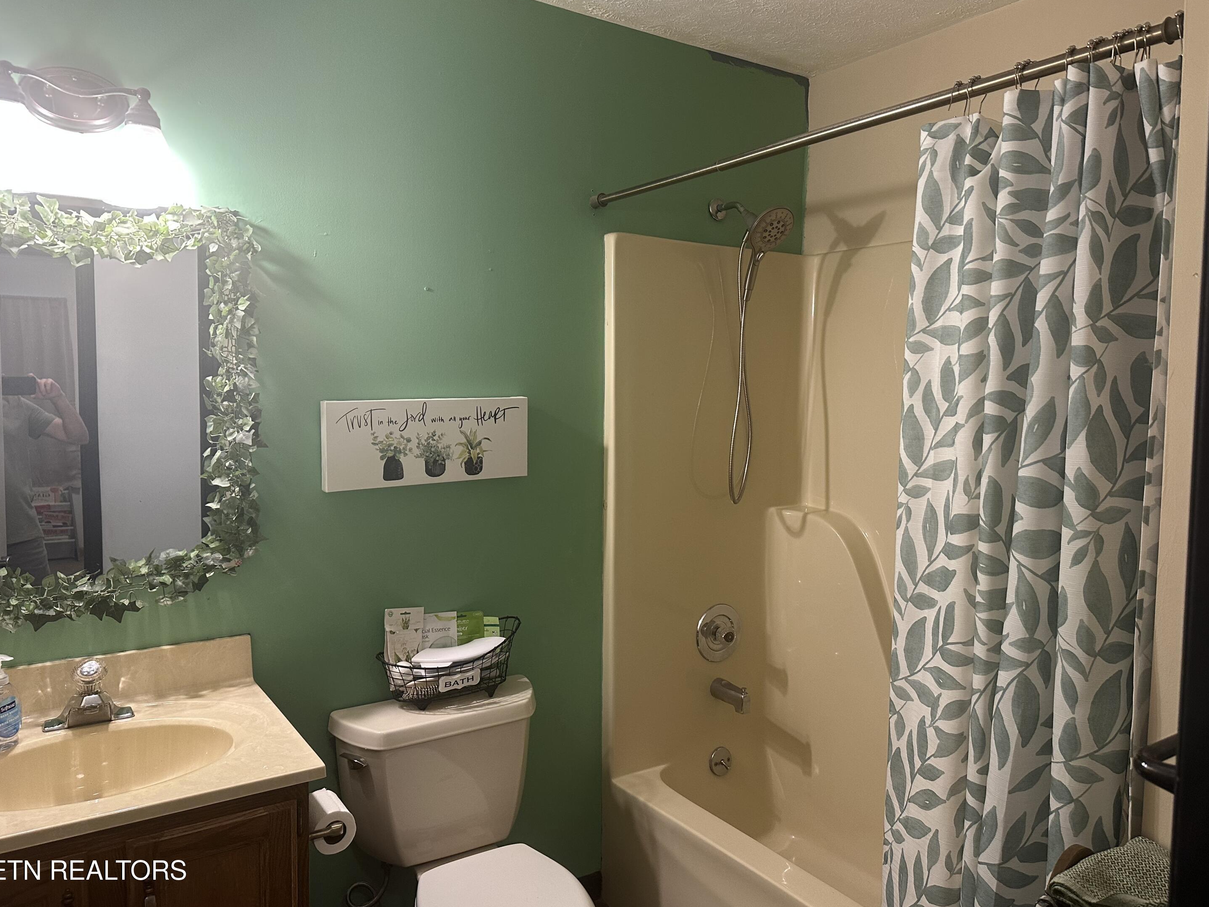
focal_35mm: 25
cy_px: 441
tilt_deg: -3.1
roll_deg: -1.0
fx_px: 873
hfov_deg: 69.4
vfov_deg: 54.9
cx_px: 617
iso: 200
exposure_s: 1/60
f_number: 1.78
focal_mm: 6.86
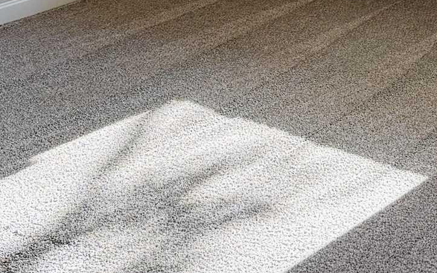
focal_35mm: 108
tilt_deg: -7.3
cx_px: 444
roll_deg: +0.1
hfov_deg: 18.7
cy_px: -222
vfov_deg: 11.3
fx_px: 1286
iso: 250
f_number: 1.78
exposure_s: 1/120
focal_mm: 6.76
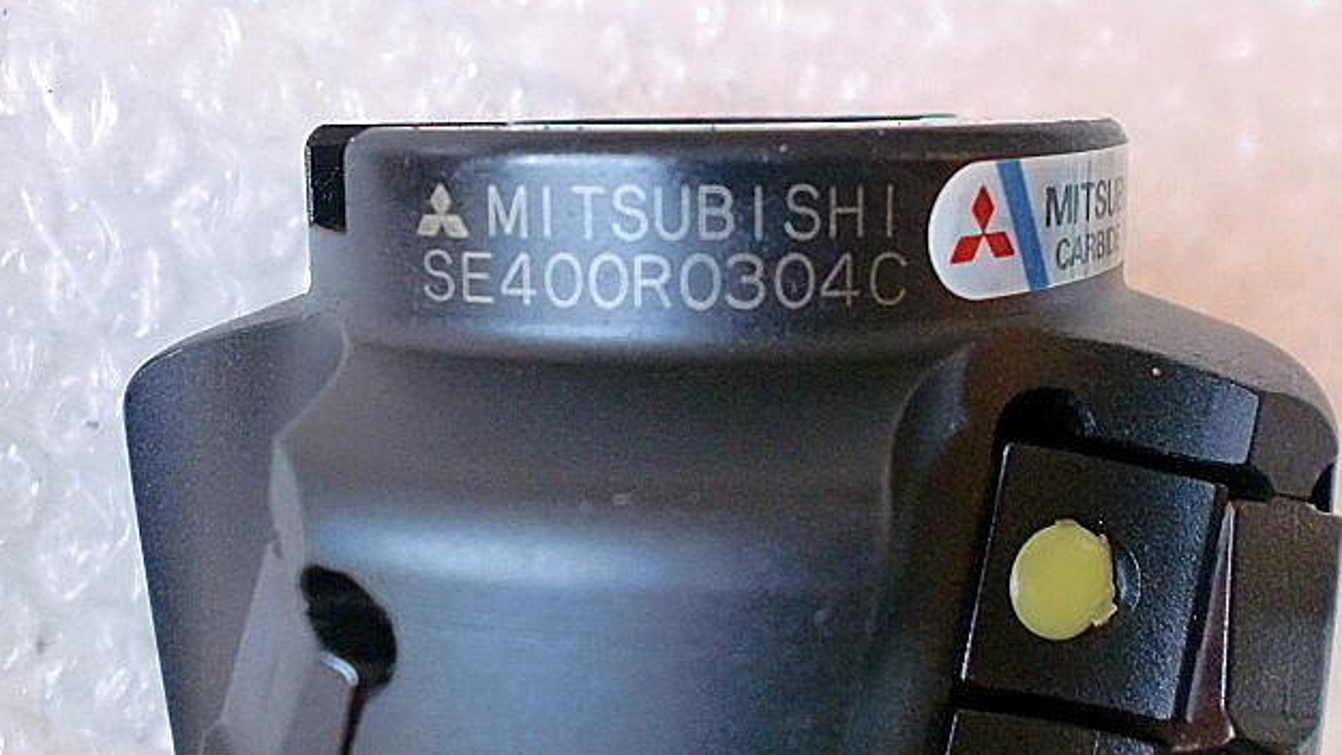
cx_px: 680
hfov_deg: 51.6
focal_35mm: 39
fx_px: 1388
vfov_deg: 30.4
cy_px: 317
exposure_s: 1/60
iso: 500
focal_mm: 6.3
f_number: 3.1
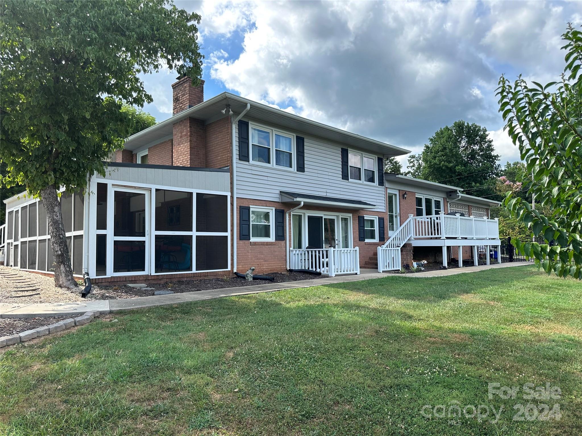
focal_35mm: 24
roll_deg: +0.8
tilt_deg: +3.6
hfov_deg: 71.6
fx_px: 404
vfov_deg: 56.8
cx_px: 291
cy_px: 218
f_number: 1.78
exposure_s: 1/1227
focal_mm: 6.86
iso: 80
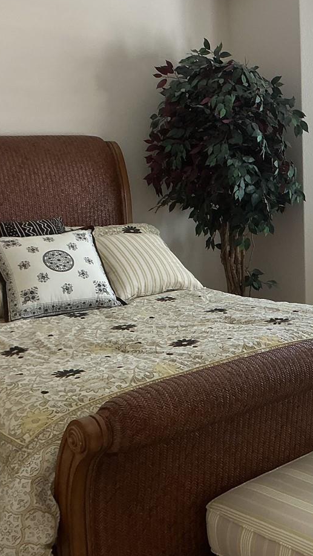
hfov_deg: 20.9
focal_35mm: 55
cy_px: 257
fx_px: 811
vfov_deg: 37.8
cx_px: 331
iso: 64
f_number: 1.8
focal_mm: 3
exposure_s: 1/60
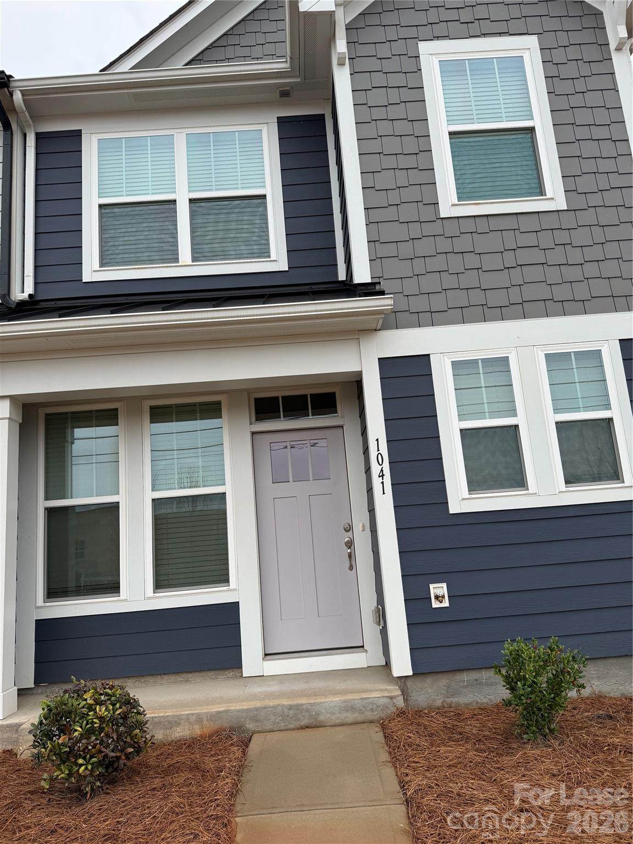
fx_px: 585
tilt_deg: +12.9
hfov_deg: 56.8
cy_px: 422
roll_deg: +7.8
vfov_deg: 71.6
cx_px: 316
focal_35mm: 24
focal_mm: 6.76
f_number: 1.78
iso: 100
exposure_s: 1/2525
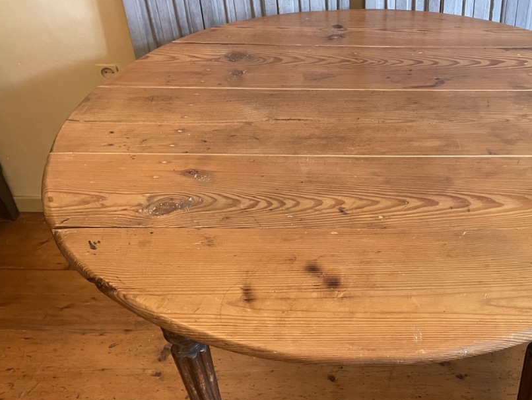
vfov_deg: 36.7
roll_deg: +0.2
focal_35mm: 39
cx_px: 373
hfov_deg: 46.7
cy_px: 243
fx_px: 600
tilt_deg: -40.9
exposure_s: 1/50
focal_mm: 4.2
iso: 500
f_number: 1.6
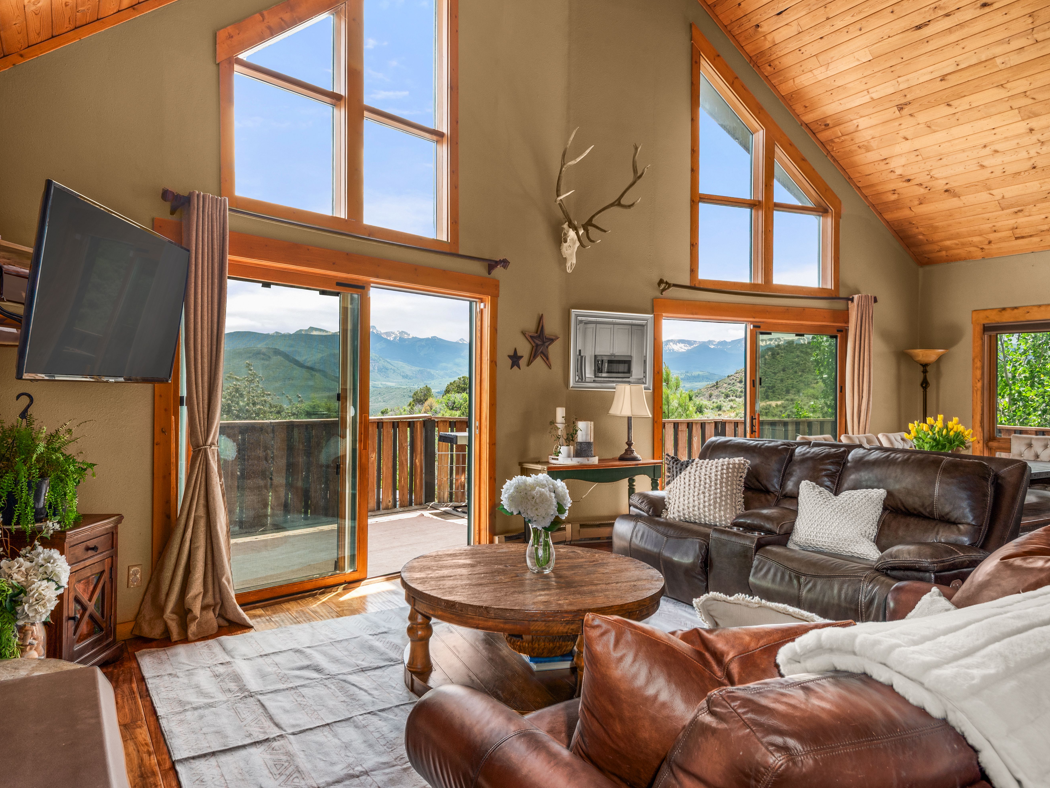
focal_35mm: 22
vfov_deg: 61.1
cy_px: 396
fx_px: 667
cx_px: 497
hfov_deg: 76.3
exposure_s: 1/8
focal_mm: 20
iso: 400
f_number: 11
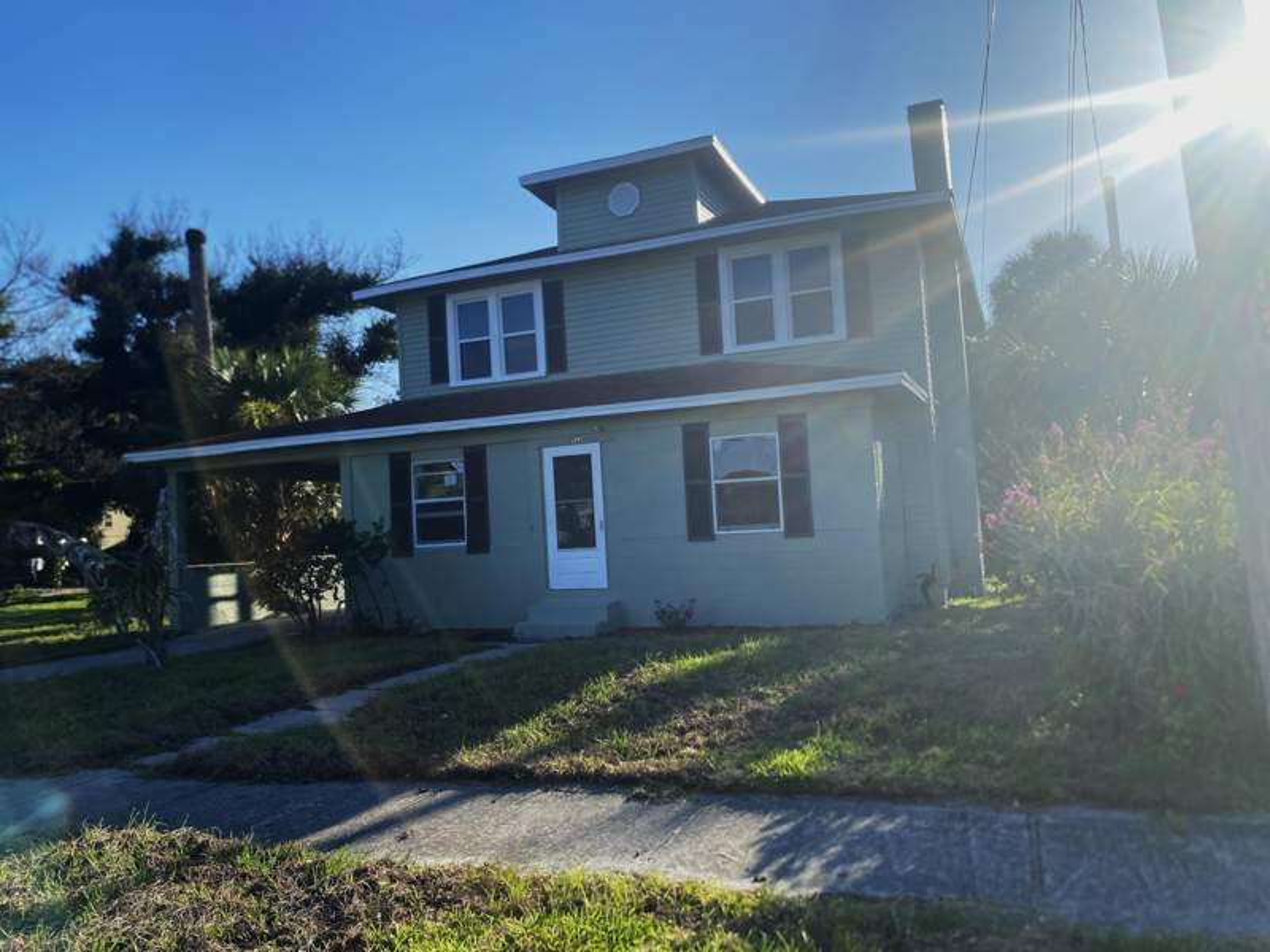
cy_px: 476
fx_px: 954
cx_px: 635
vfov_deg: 53.1
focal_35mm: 26
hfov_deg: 67.3
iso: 32
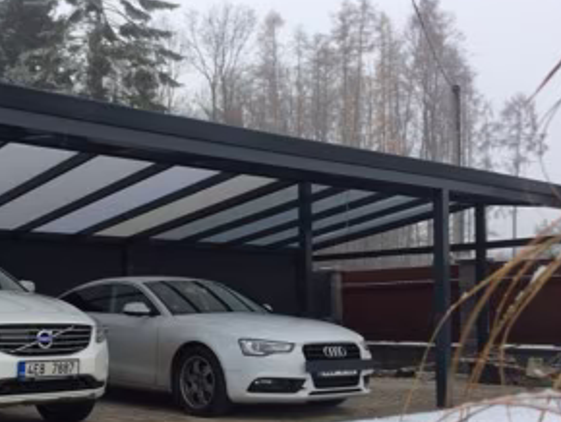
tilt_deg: +0.6
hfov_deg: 38.3
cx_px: 118
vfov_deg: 30.0
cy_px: 288
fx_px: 779
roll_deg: +1.6
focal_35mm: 48
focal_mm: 4.15
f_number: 2.2
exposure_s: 1/50
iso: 40
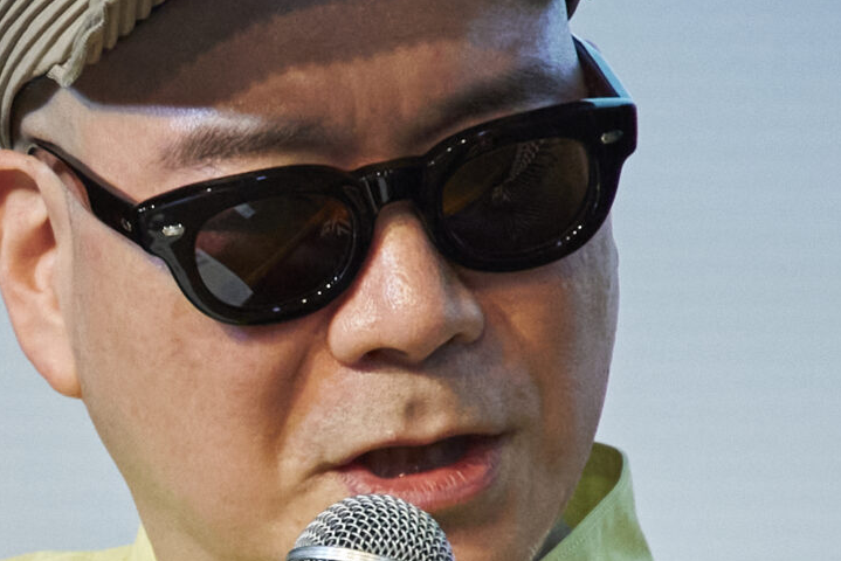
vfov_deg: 1.1
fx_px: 28324
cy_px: 411
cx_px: -106
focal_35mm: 1212
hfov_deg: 1.7
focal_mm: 291
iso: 6400
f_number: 8
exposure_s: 1/200
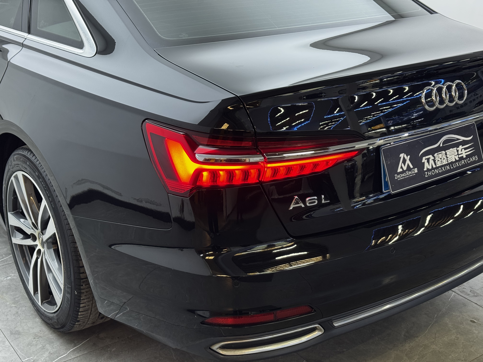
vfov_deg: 30.3
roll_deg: -1.1
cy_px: 181
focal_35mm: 48
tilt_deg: -21.5
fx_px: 670
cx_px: 242
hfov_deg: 39.7
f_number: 1.78
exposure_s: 1/50
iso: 125
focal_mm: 6.76
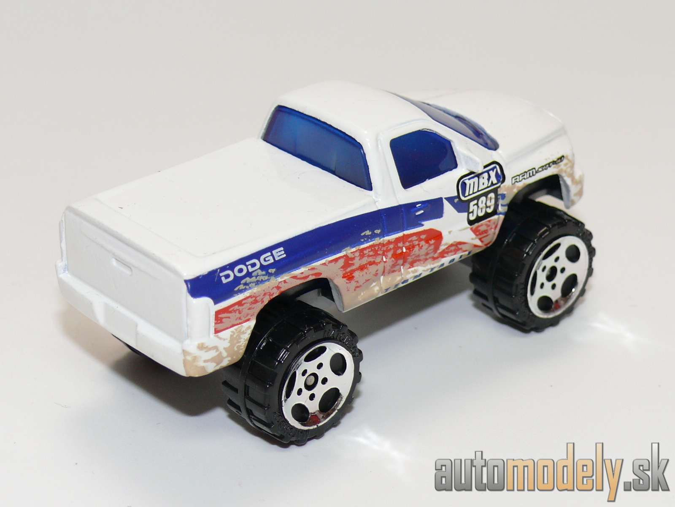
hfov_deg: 19.1
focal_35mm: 103
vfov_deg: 14.4
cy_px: 254
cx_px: 338
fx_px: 2008
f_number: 4
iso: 100
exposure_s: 1/30
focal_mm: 13.5
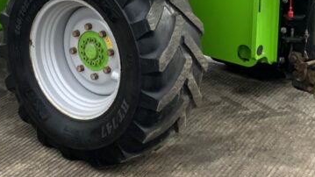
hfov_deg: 23.5
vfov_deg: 12.9
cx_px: 85
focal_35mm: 90
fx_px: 752
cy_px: -67
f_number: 1.8
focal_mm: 3
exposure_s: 1/348
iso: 16
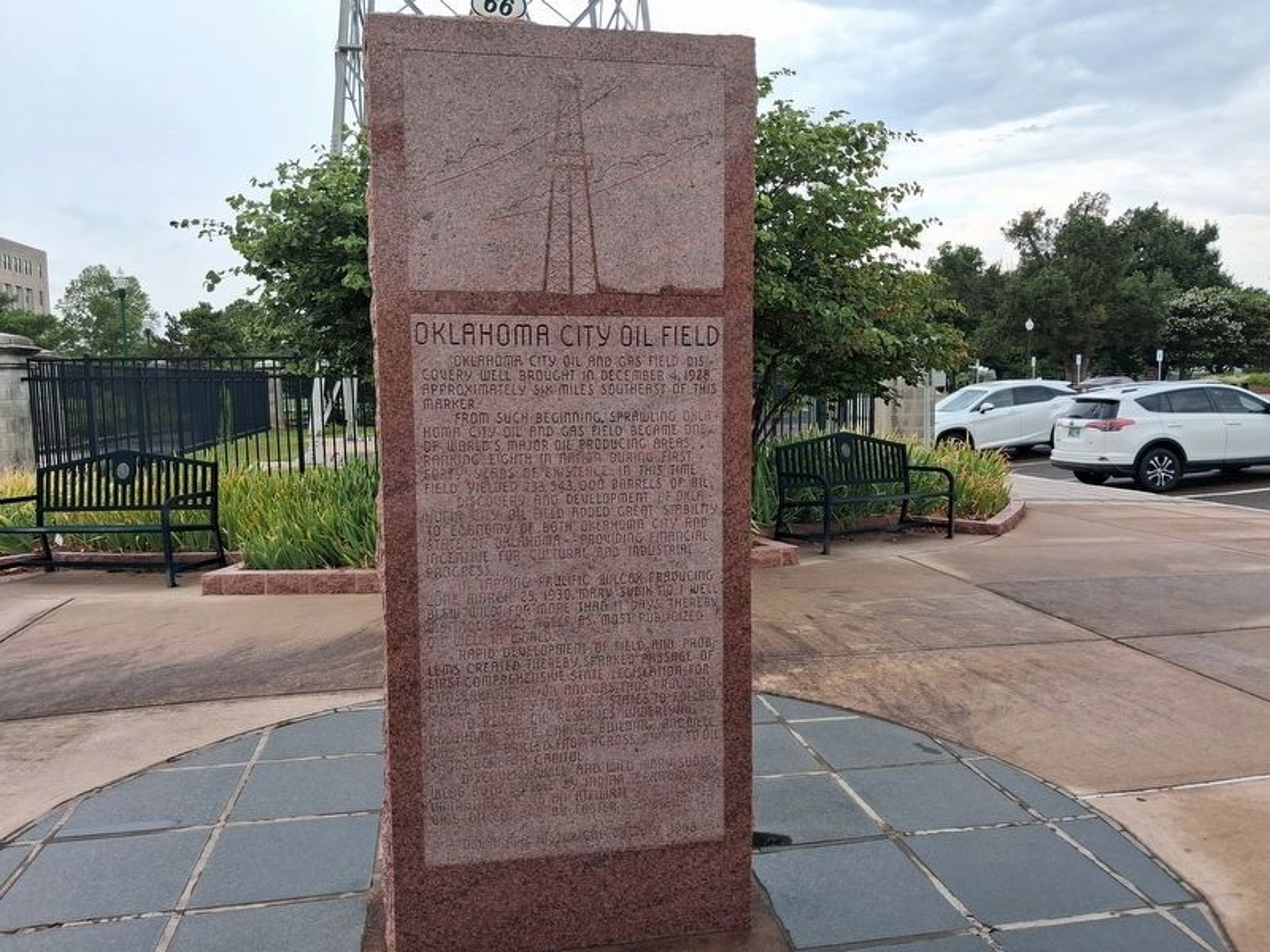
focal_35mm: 27
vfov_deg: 51.4
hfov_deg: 65.3
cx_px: 635
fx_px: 991
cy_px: 476
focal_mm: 4
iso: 25
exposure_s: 1/219
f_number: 1.8
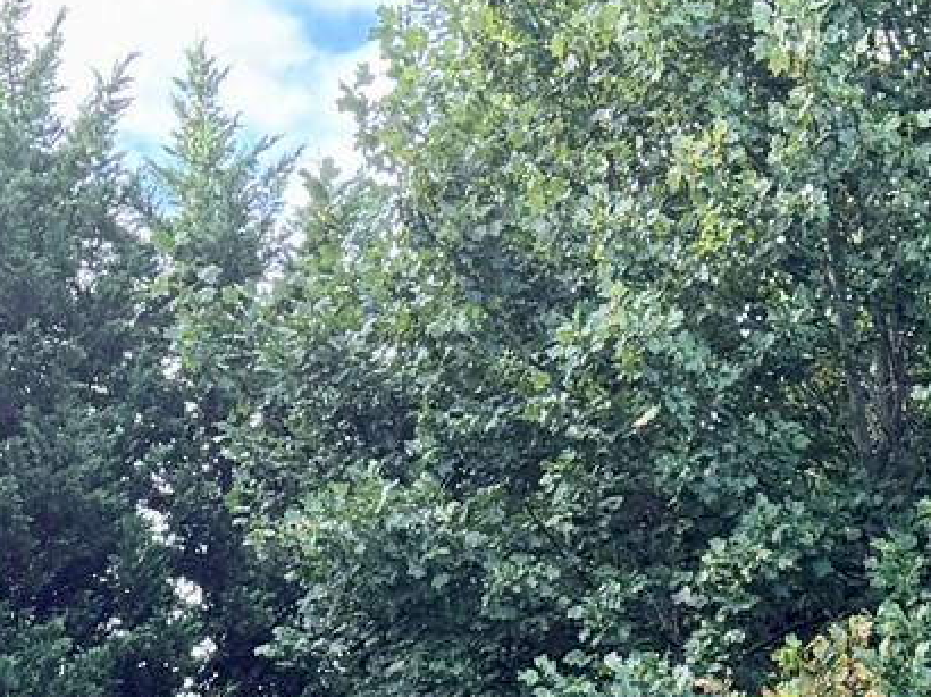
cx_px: 720
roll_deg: +3.2
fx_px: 3226
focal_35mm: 120
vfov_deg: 10.5
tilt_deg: -1.7
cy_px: 1712
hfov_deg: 16.3
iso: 80
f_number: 1.78
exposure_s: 1/191
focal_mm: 6.76
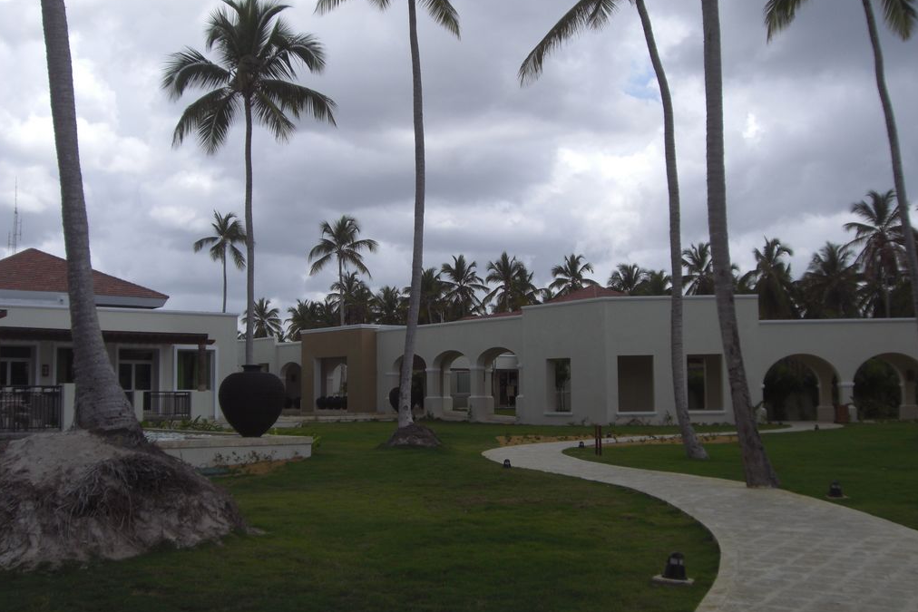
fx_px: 1020
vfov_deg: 33.4
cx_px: 456
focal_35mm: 40
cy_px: 291
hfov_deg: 48.5
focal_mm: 6.2
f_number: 8
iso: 64
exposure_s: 1/160
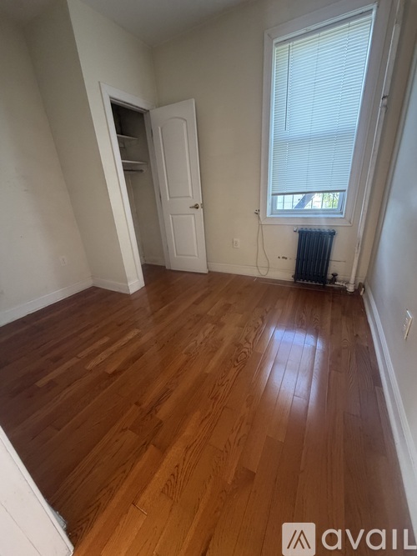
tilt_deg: -21.2
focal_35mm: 14
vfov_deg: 102.1
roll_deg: +5.2
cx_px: 208
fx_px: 225
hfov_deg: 85.7
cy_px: 278
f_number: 2.2
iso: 320
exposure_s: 1/90
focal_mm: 2.22
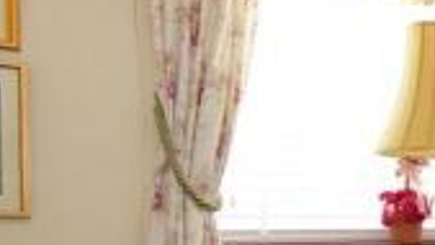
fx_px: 703
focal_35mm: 61
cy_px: 259
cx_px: 752
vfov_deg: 19.0
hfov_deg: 22.7
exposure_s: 1/25
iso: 640
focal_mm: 10
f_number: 6.3
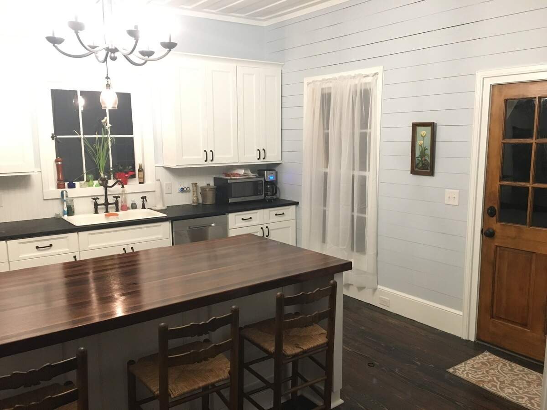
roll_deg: +1.0
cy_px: 205
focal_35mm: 29
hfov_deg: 61.7
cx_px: 274
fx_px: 458
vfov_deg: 48.2
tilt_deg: -8.9
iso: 200
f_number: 2.2
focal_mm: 4.15
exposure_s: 1/30
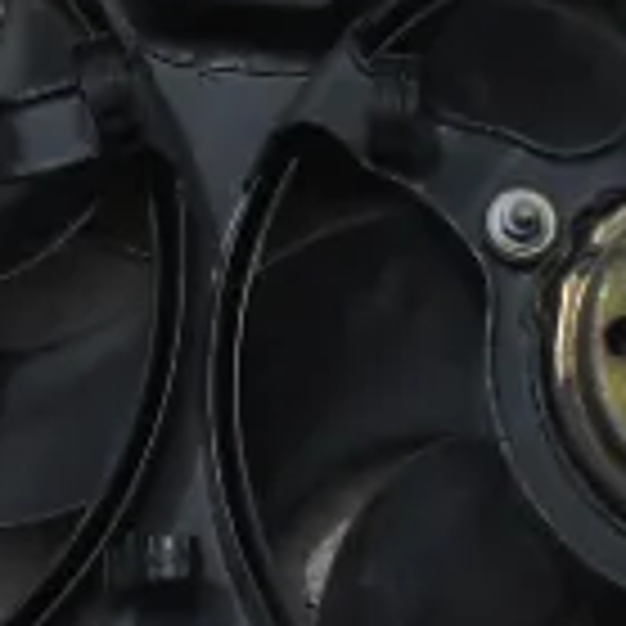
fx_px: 3601
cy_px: 608
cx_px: 212
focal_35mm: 176
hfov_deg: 9.9
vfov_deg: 9.9
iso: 80
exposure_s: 1/331
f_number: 9
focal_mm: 4.9
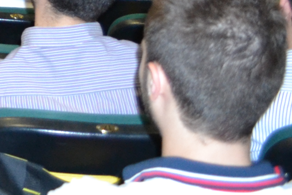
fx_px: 1168
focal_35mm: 144
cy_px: -310
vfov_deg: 8.5
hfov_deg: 11.6
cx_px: -422
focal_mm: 18
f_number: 3.5
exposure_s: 1/60
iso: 1250
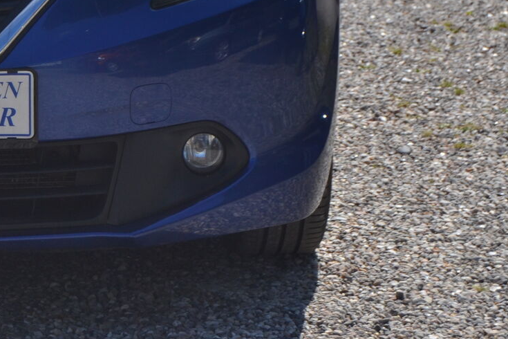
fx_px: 2488
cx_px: -114
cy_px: -87
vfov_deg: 7.7
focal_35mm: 176
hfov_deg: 11.4
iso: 100
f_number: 9
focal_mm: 45
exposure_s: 1/320
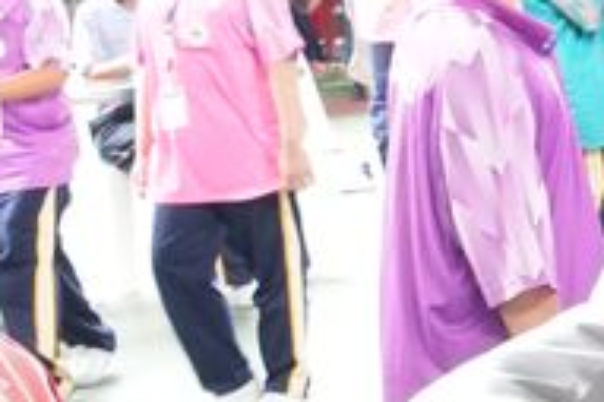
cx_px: 1480
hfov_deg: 10.2
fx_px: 2900
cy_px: 470
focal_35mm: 173
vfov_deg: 7.9
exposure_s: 1/125
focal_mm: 22
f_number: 7.1
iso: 4000
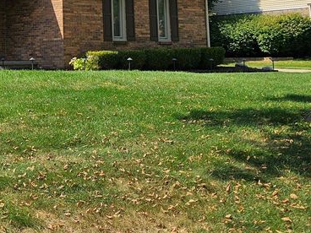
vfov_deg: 22.2
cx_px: -18
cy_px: 7
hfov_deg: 28.0
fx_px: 575
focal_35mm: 64
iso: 10
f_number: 1.7
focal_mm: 6.3
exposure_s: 1/773
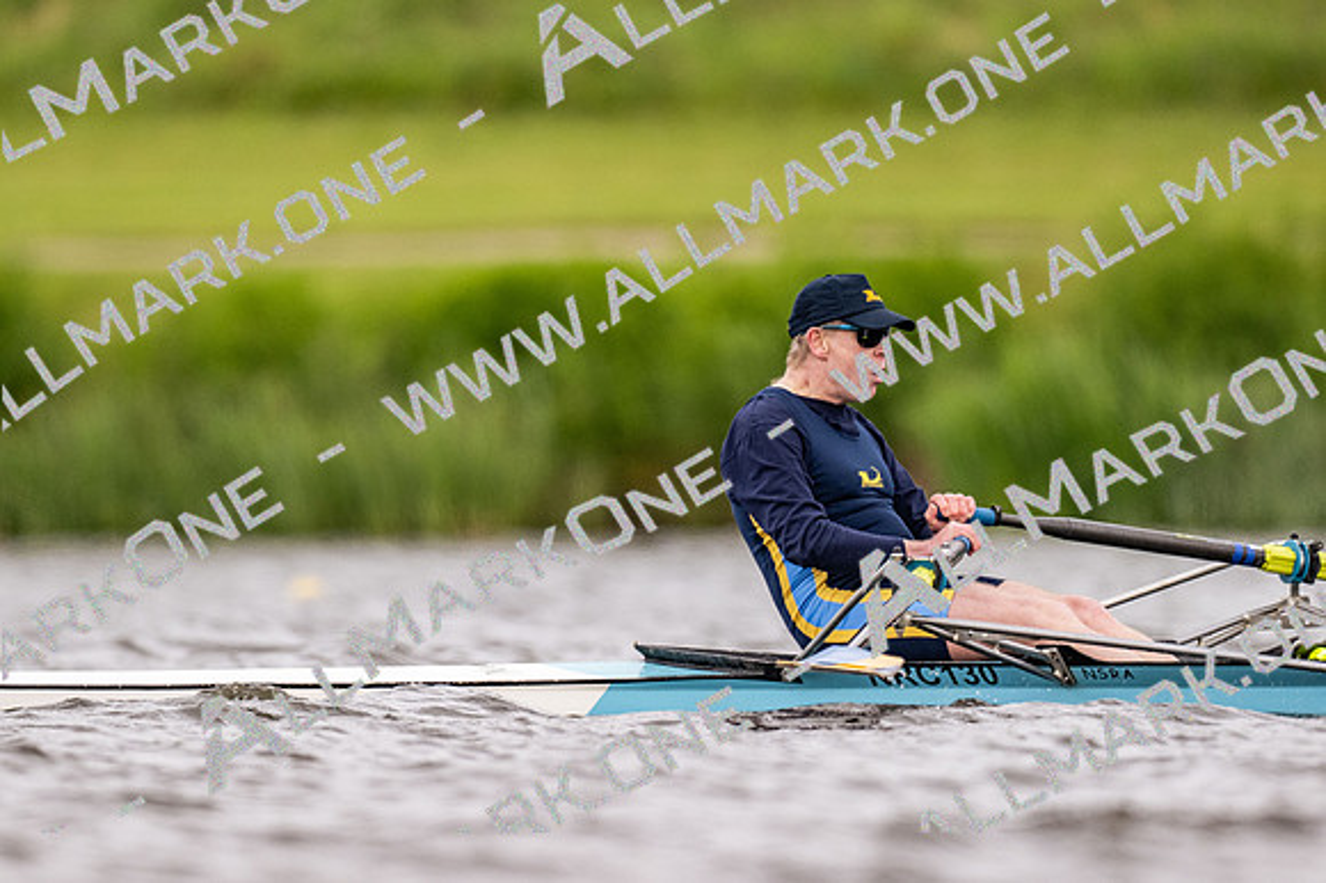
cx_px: 663
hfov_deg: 2.3
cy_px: 442
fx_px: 33130
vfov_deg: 1.5
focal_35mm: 900
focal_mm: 600
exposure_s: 1/2500
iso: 900
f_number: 4
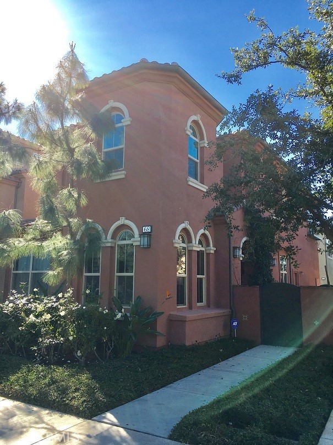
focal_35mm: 29
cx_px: 166
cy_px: 222
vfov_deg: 61.7
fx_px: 372
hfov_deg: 48.2
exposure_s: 1/657
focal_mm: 4.15
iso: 25
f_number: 2.2
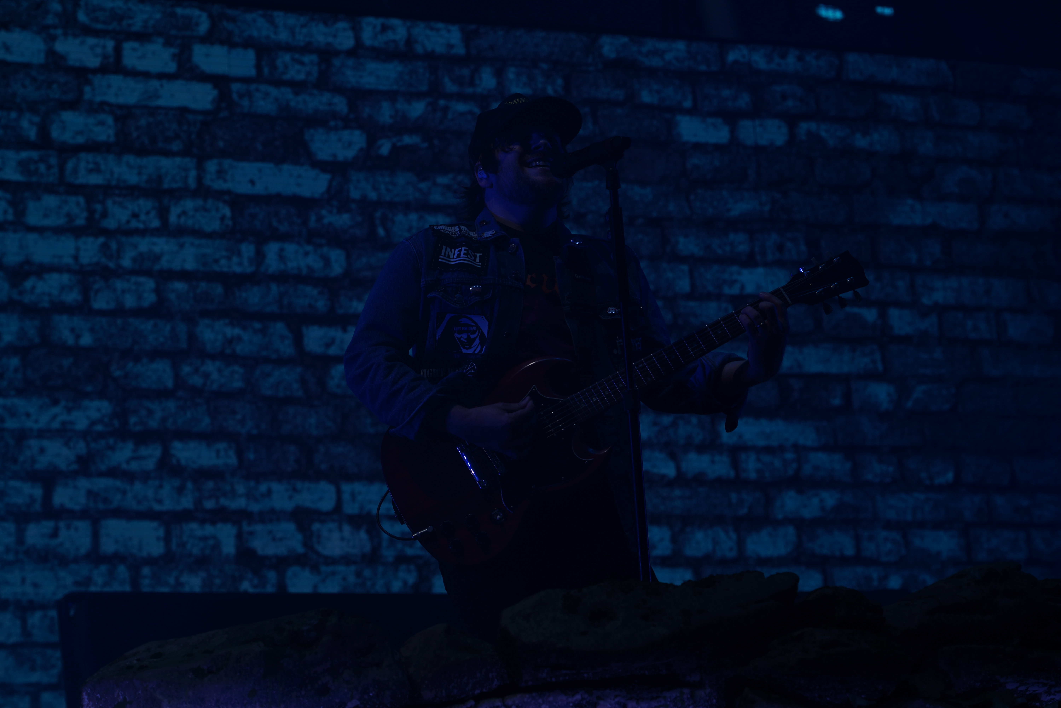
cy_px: 354
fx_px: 3094
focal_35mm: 105
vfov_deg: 13.0
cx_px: 530
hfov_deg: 19.5
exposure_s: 1/320
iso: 100
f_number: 6.3
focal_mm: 105
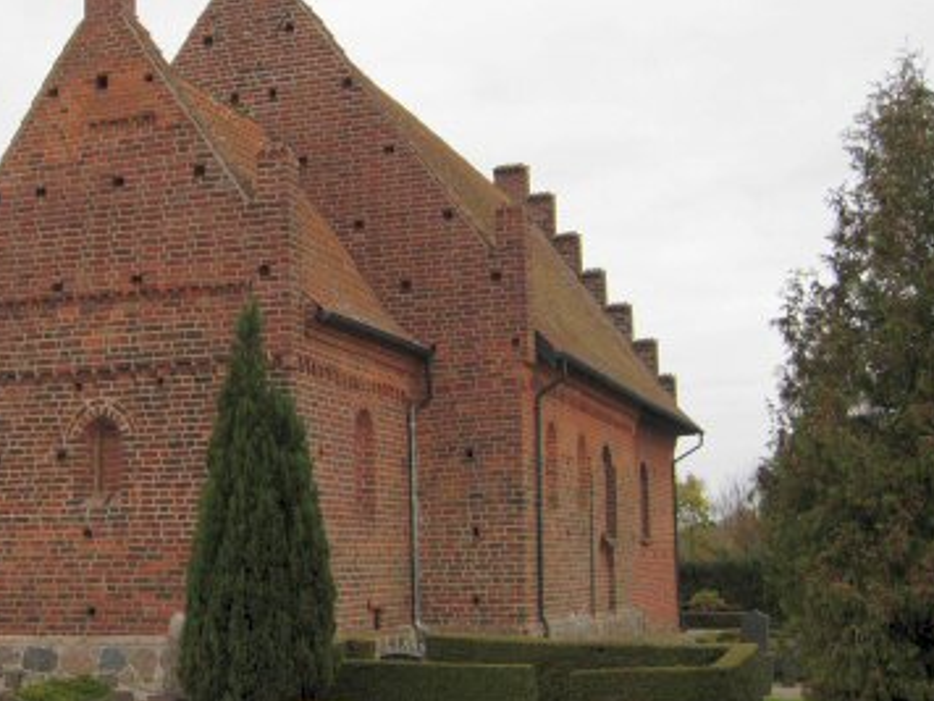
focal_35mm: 43
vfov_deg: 33.5
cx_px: 392
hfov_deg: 43.7
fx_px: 1160
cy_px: 287
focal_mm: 7.5
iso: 50
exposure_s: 1/171
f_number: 3.8
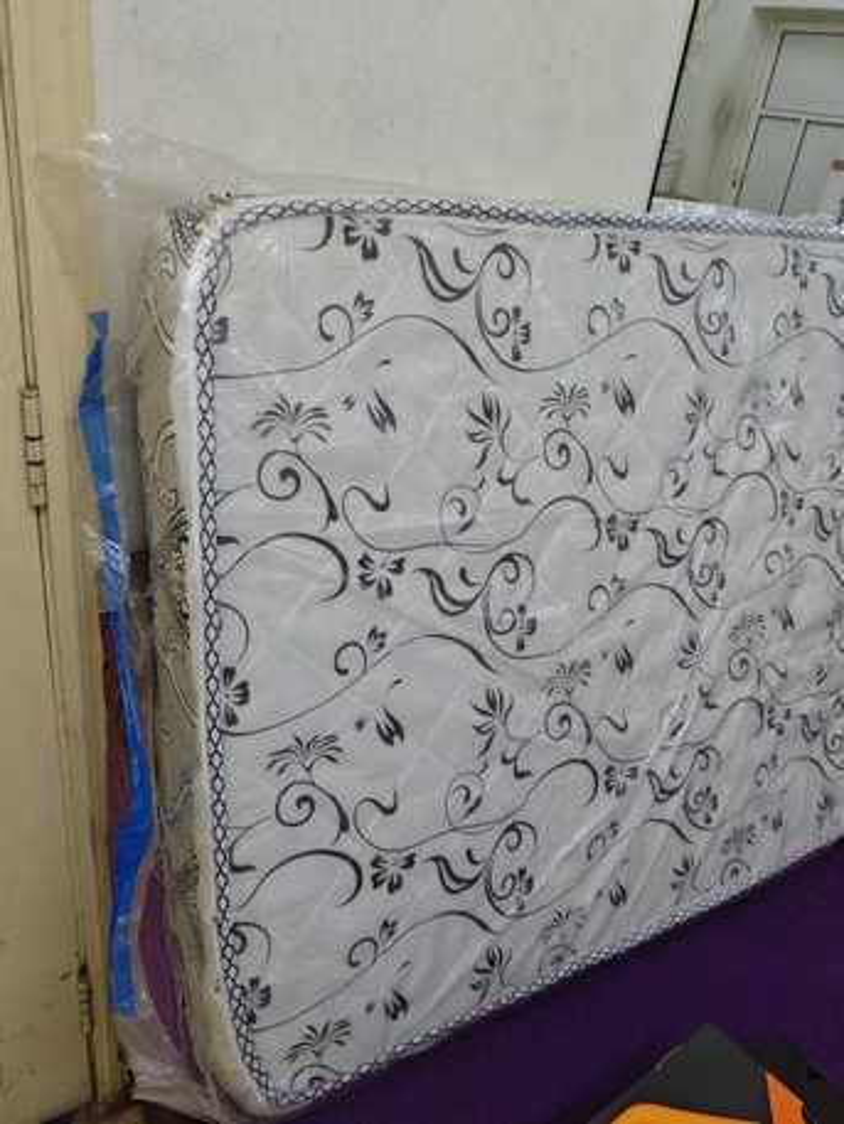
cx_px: 422
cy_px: 562
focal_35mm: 26
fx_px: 845
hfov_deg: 53.1
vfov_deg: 67.3
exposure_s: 1/40
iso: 200
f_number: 1.59
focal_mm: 4.94
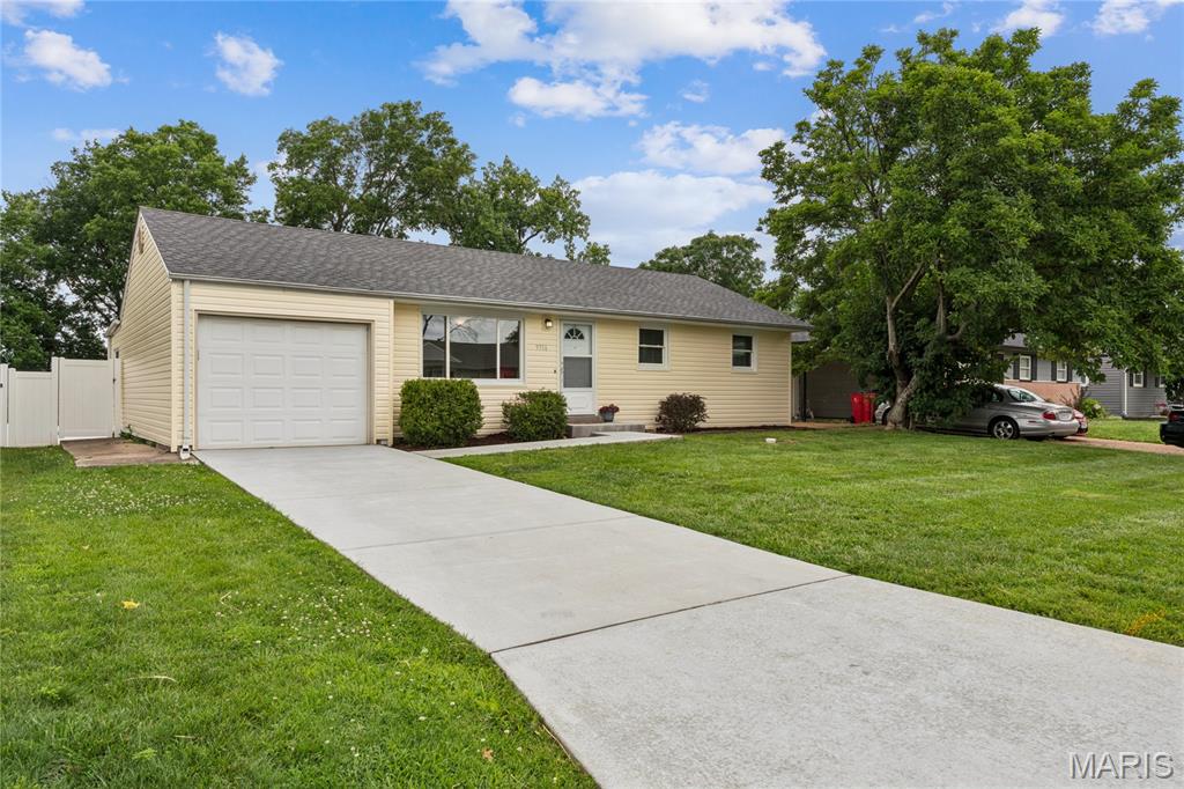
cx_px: 592
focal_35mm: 24
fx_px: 789
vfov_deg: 53.1
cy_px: 394
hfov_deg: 73.8
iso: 100
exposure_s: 1/15
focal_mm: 24
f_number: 22
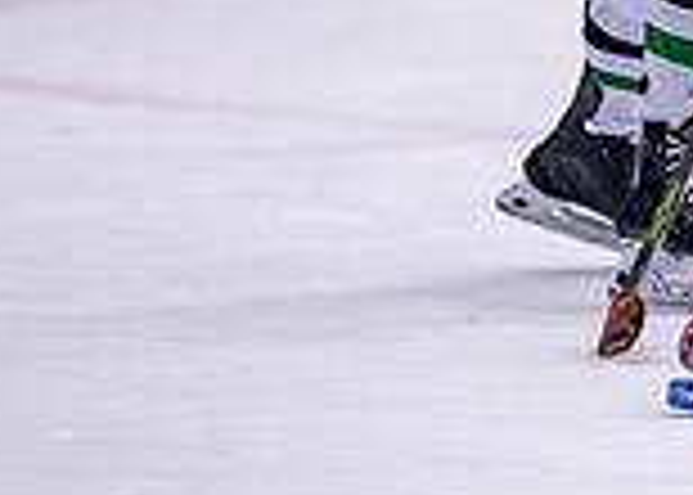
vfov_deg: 1.9
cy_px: -232
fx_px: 14604
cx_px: 1424
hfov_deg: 2.7
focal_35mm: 742
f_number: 2.8
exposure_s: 1/1250
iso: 2500
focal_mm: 165
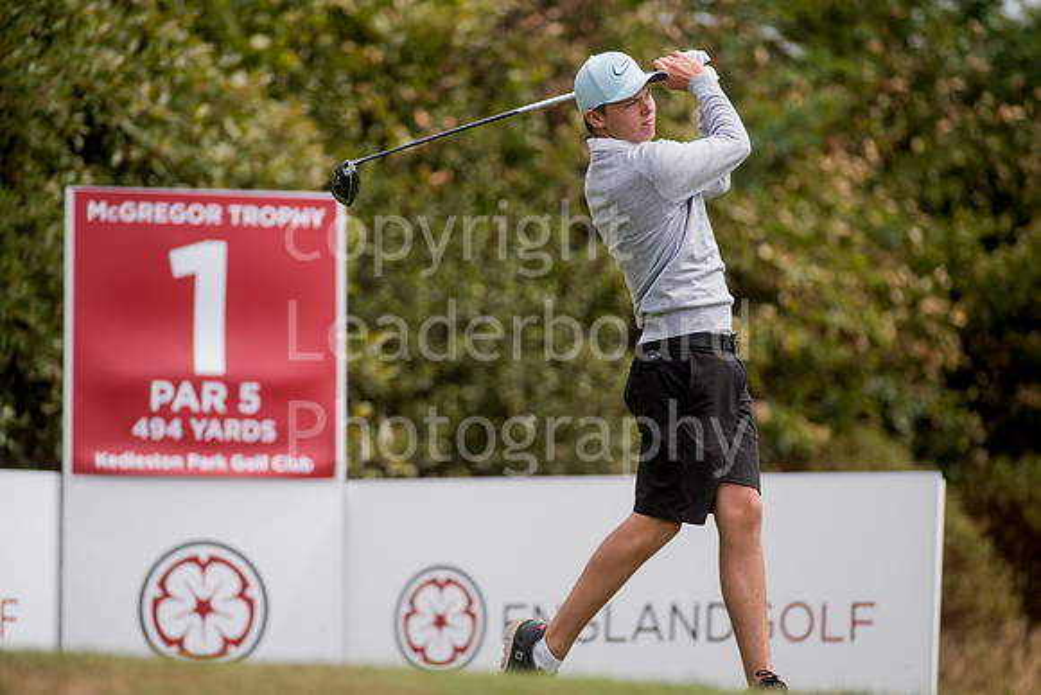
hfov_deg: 6.9
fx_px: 8677
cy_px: 348
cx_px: 520
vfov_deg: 4.6
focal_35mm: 300
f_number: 4.5
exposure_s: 1/2500
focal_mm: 300
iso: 400
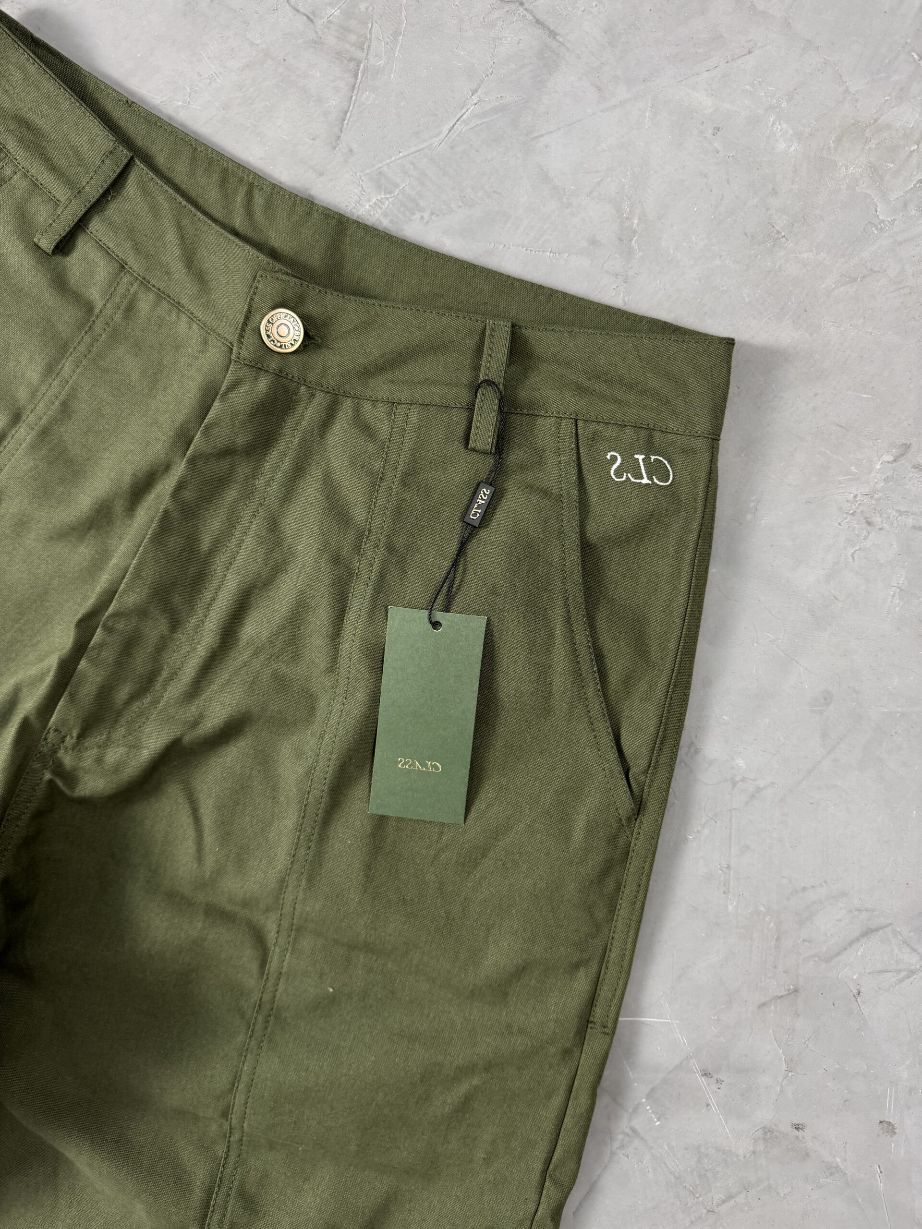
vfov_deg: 71.6
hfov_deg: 56.8
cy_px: 614
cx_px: 461
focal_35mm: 24
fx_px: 852
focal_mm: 6.76
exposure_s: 1/60
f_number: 1.78
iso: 200
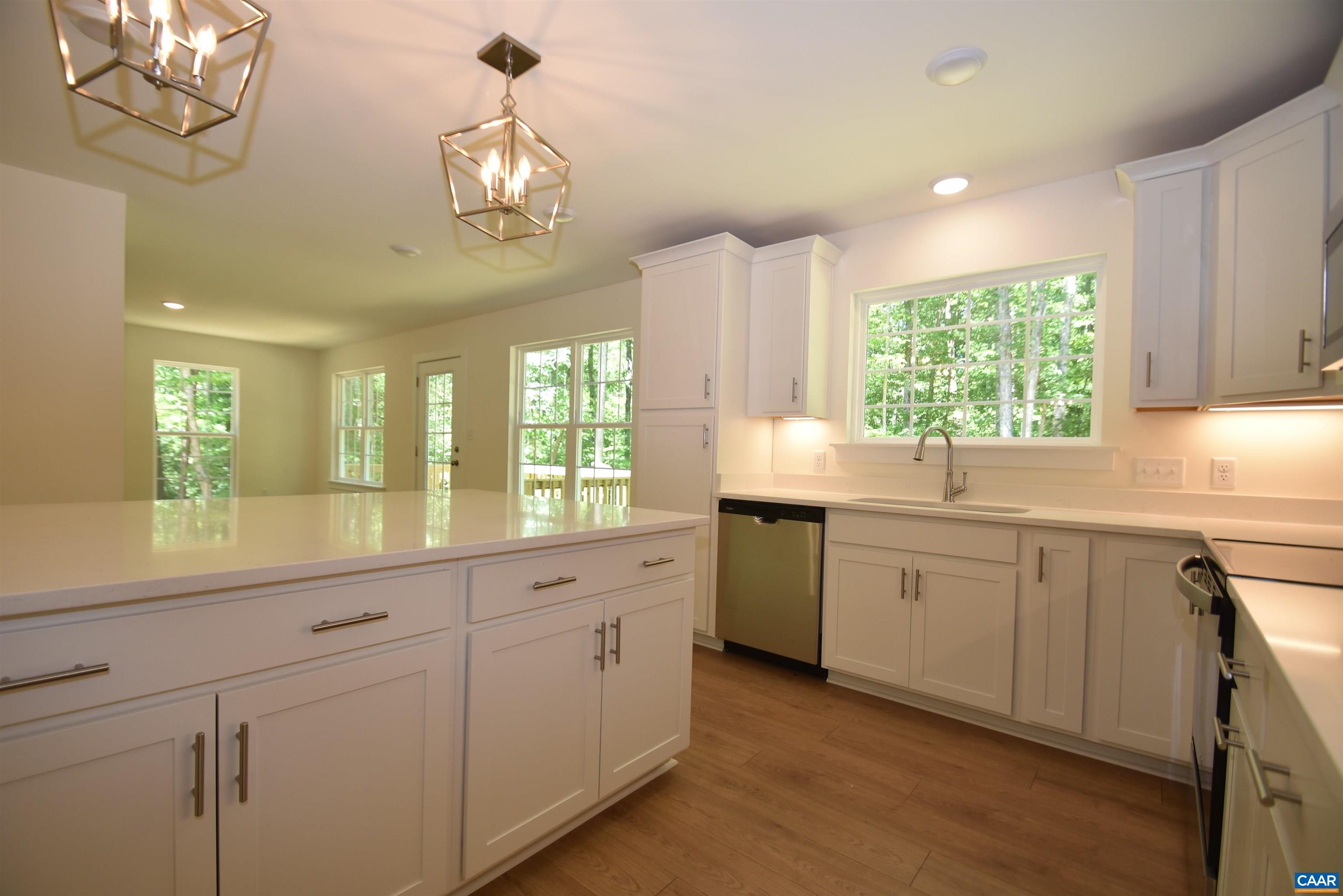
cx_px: 672
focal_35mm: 15
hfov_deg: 100.4
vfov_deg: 77.3
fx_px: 560
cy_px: 448
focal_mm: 10
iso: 200
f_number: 4.5
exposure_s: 1/80
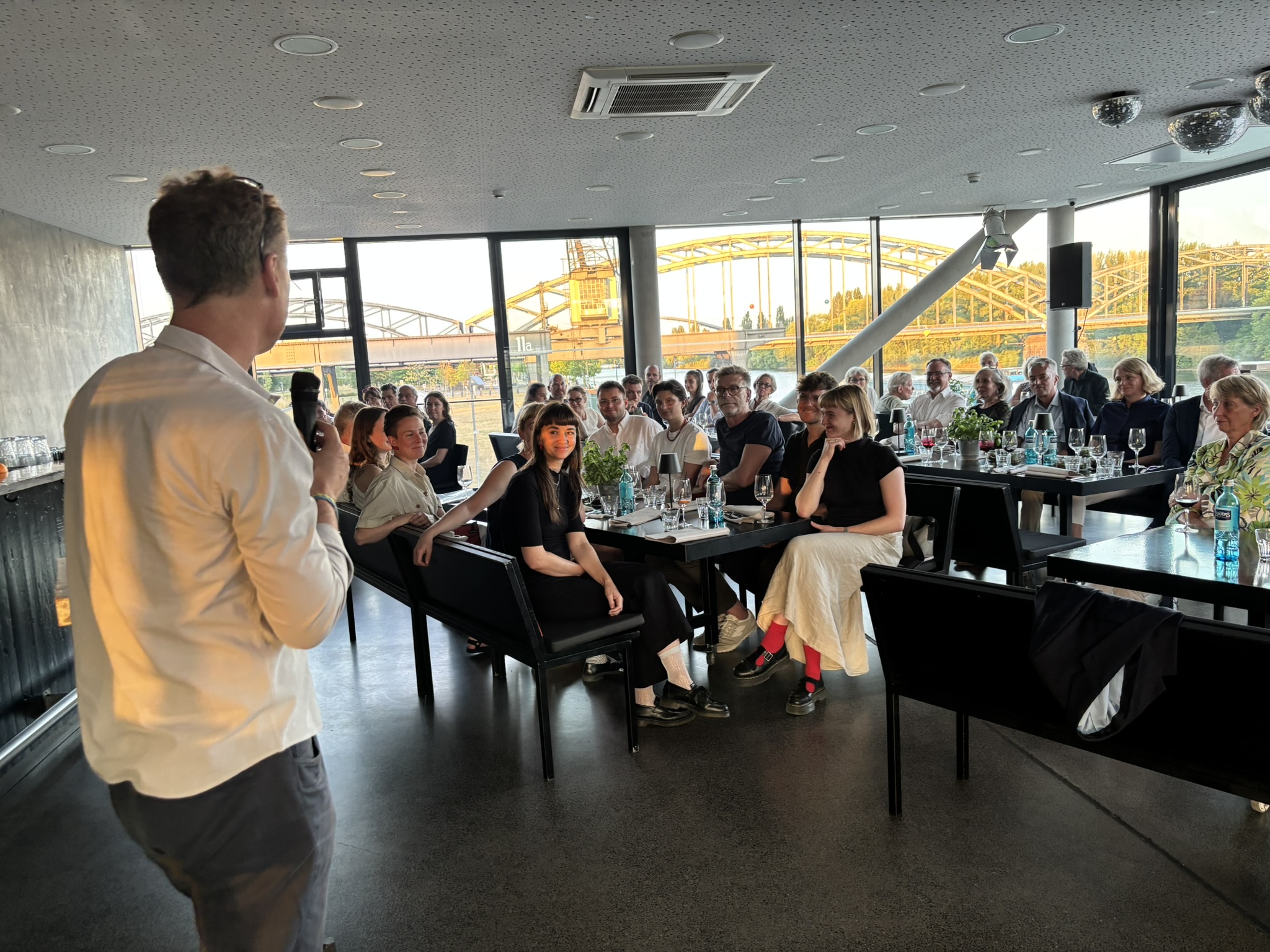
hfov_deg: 67.3
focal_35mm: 26
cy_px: 476
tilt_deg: -6.0
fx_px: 954
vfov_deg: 53.1
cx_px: 635
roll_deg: +4.0
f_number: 1.6
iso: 125
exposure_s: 1/73
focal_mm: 5.96
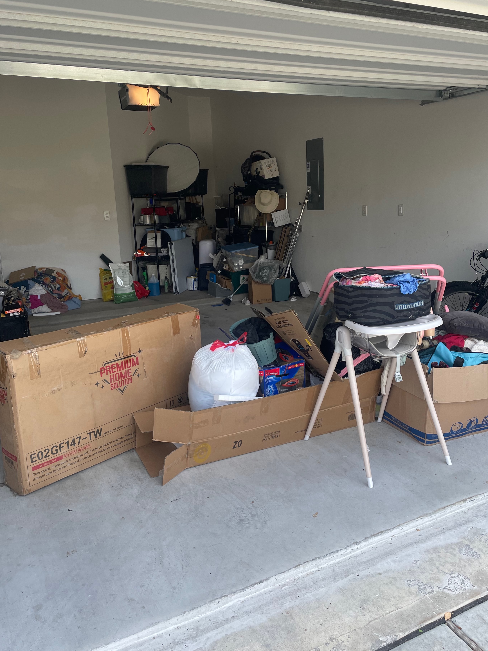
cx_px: 260
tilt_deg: -9.0
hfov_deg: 48.2
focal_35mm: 29
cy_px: 306
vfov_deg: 61.6
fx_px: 545
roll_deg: +2.6
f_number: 1.6
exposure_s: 1/545
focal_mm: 4.2
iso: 32
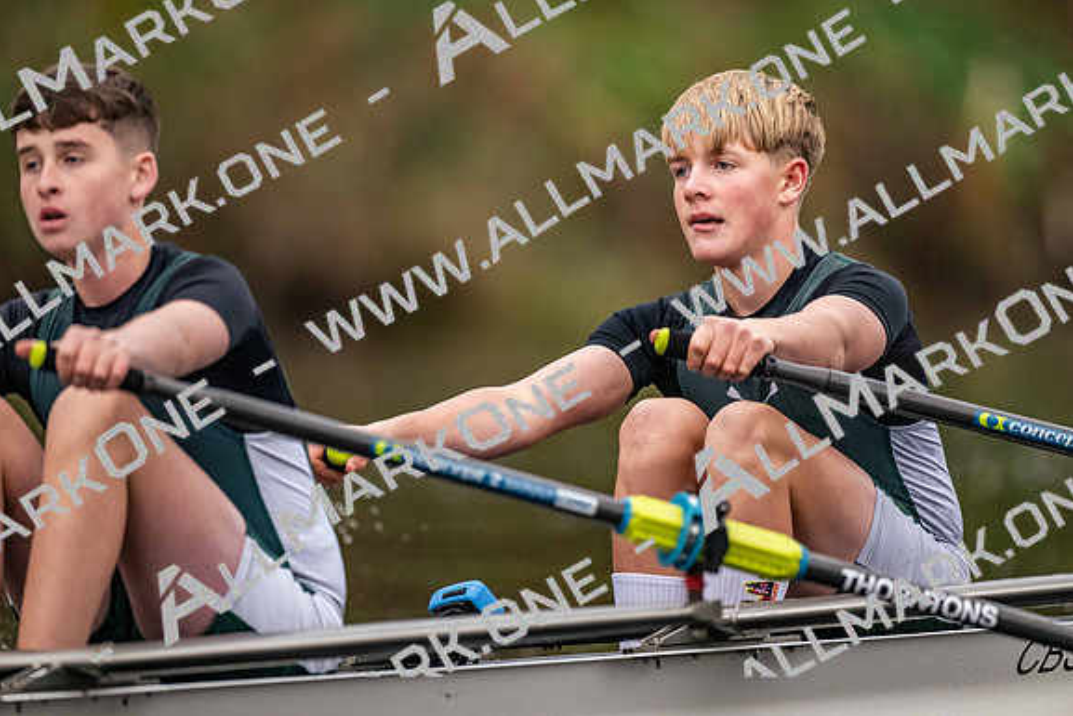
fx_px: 17976
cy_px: 358
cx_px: 536
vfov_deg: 2.3
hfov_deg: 3.4
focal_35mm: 603
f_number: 4
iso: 4000
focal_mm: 600
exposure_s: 1/2500
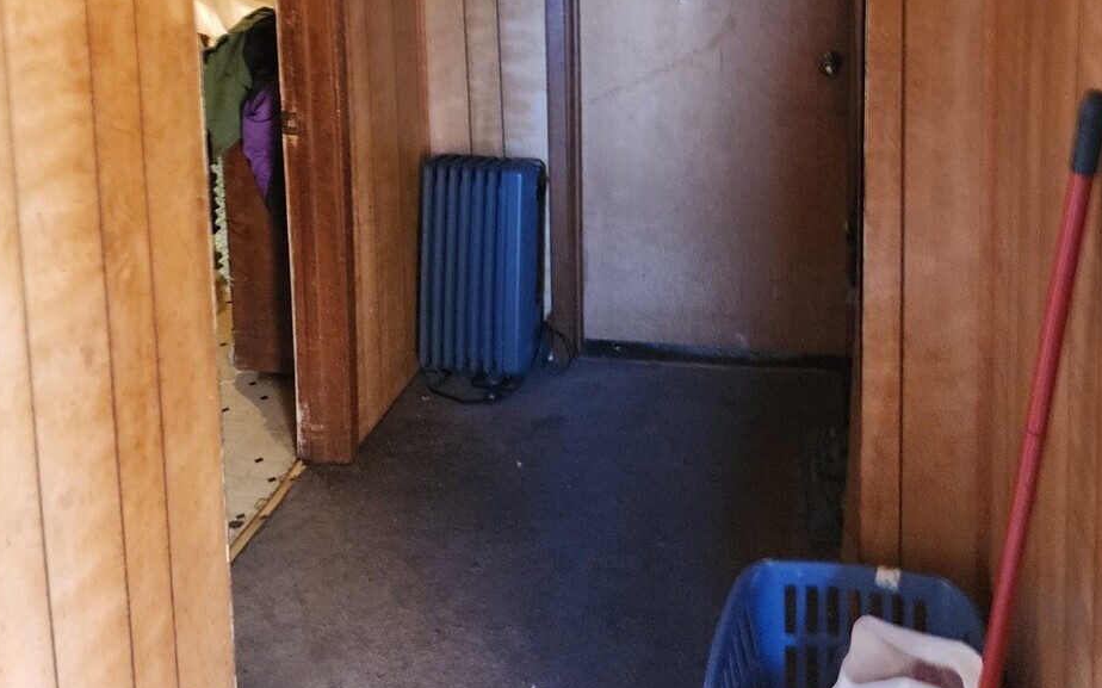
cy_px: -43
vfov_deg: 30.5
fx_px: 1141
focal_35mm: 38
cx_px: 631
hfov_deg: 51.4
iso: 640
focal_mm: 6.4
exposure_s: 1/24
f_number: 1.8
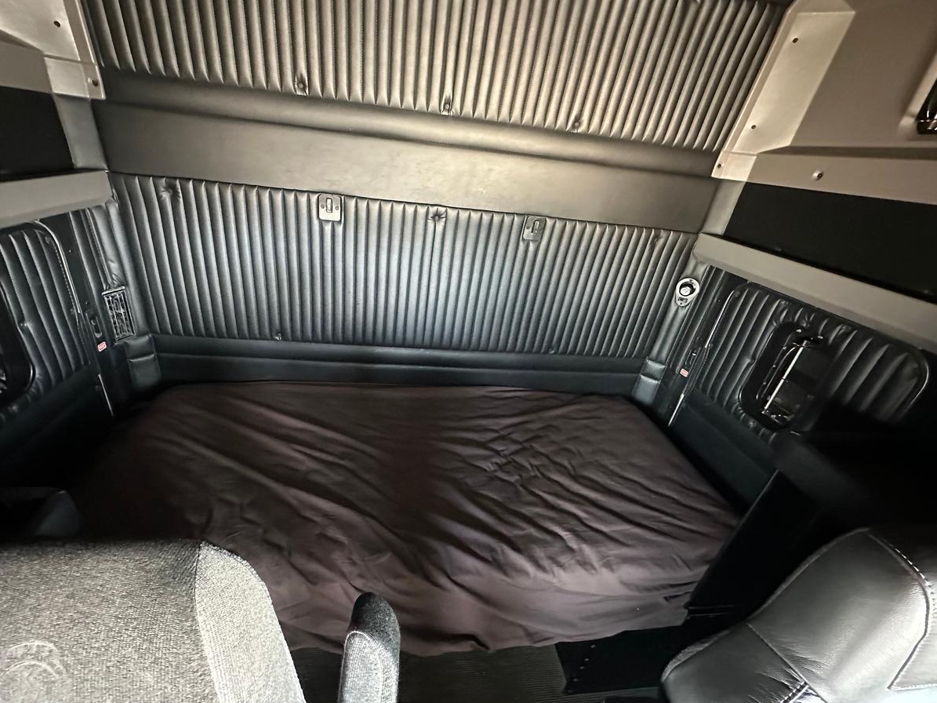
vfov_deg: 81.7
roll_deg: -8.4
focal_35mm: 15
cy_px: 349
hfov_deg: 98.1
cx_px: 440
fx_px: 406
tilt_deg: -28.2
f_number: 2.2
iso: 1250
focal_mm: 2.22
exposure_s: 1/33
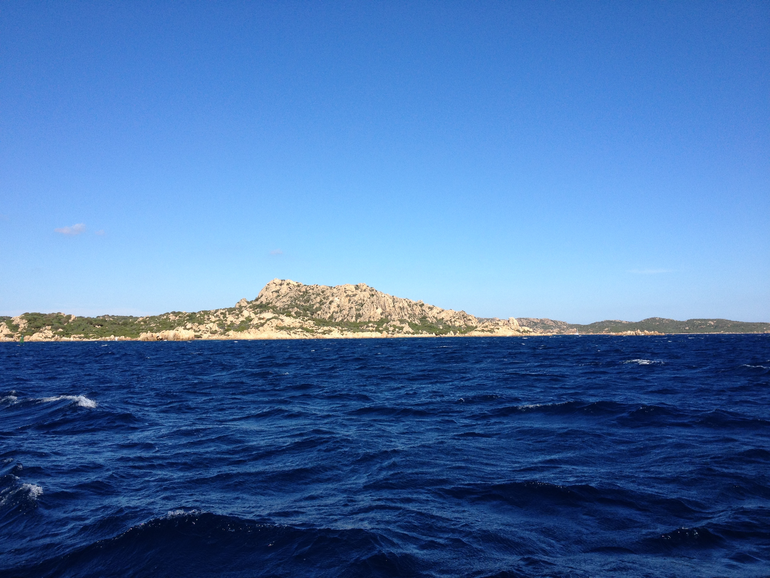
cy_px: 289
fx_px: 779
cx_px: 385
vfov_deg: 40.7
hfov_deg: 52.6
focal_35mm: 35
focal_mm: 4.28
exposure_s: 1/1727
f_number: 2.4
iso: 64
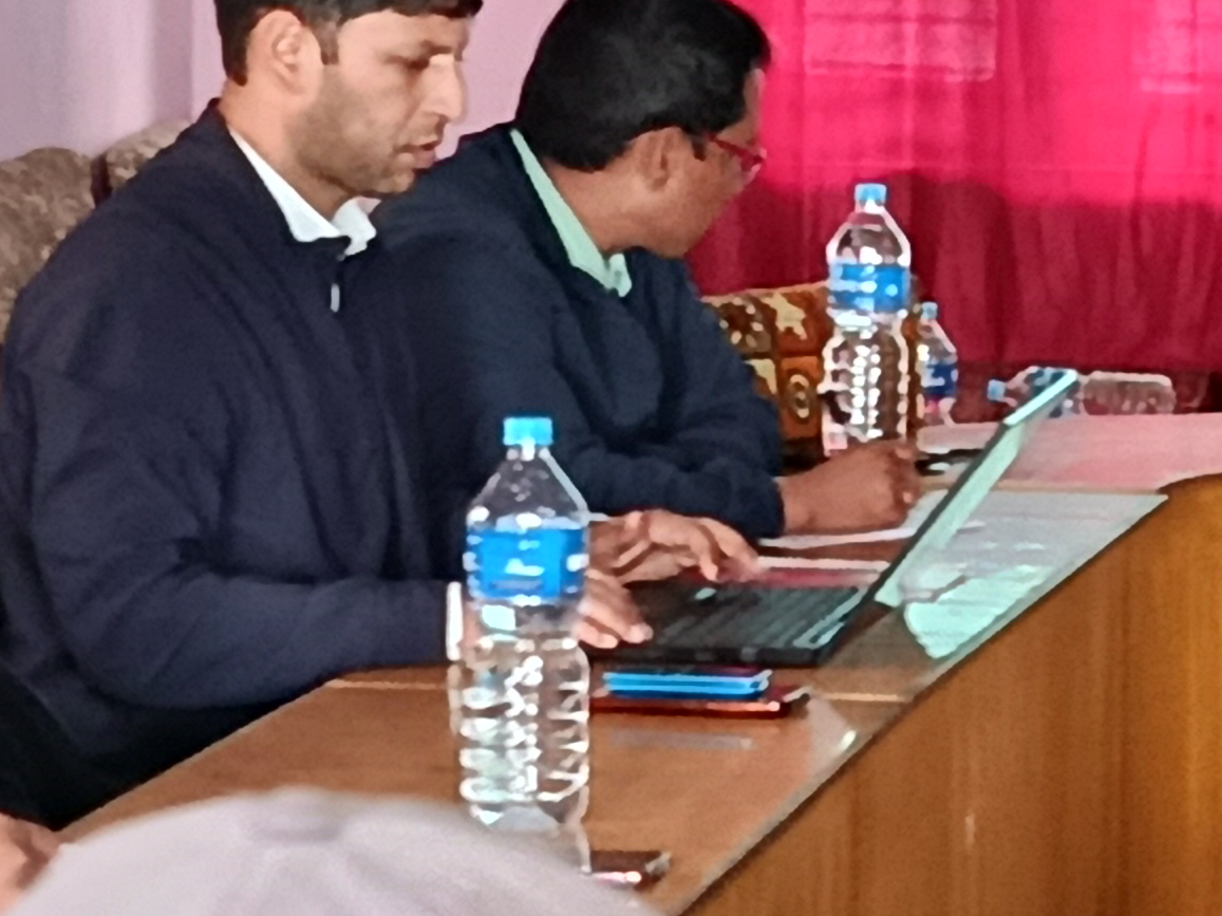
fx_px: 5858
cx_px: 1481
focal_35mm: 166
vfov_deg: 8.9
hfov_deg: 11.7
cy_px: 462
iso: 1025
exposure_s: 1/50
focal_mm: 5.24
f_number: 1.7
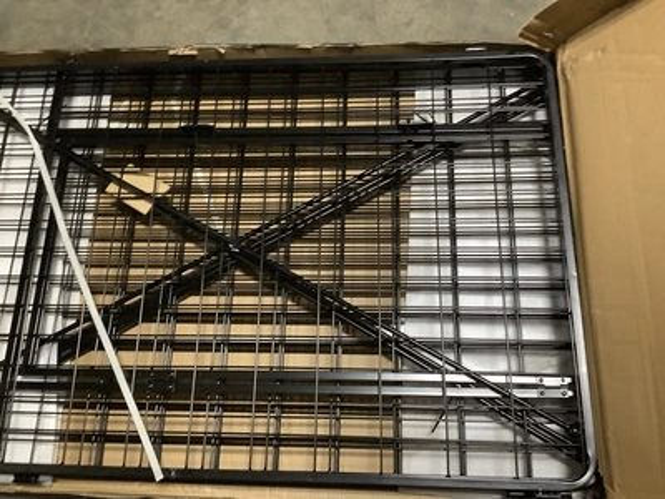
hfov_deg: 58.4
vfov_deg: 45.4
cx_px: 332
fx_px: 596
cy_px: 250
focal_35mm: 31
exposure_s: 1/30
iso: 640
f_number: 2.4
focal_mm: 3.3
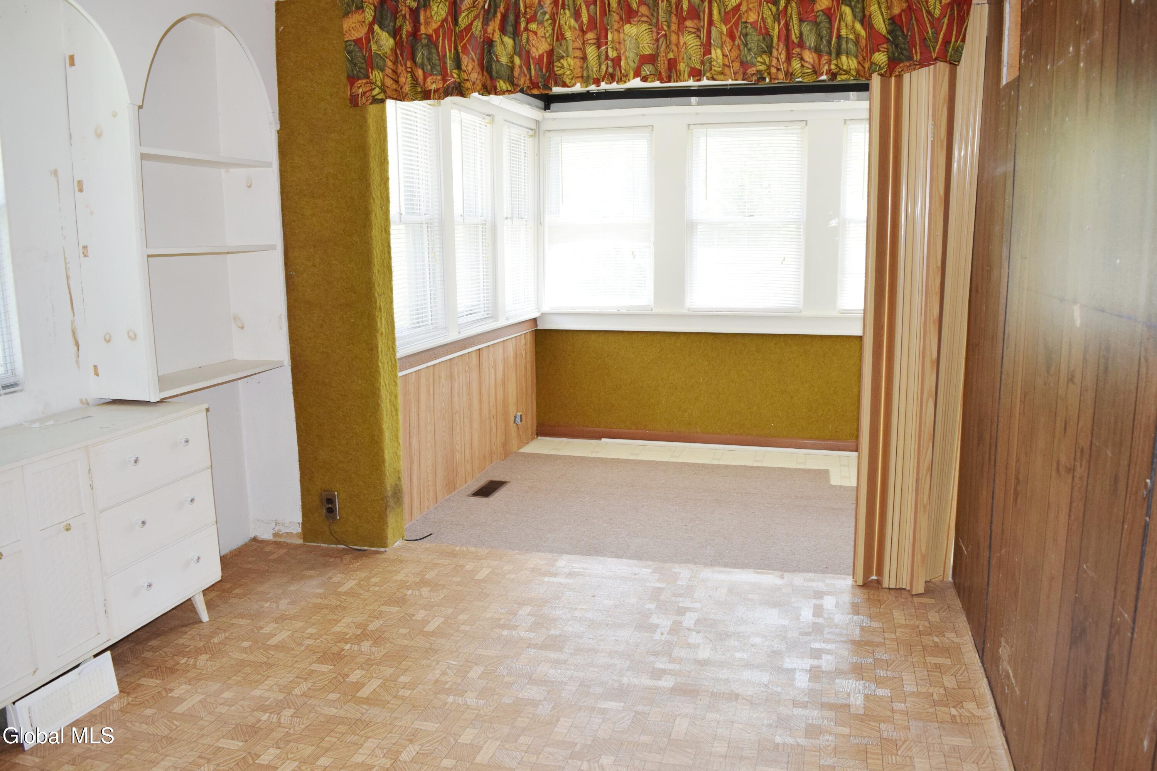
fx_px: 868
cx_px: 578
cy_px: 386
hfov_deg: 67.4
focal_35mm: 27
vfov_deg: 47.9
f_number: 5.6
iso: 800
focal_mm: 18
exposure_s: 1/125
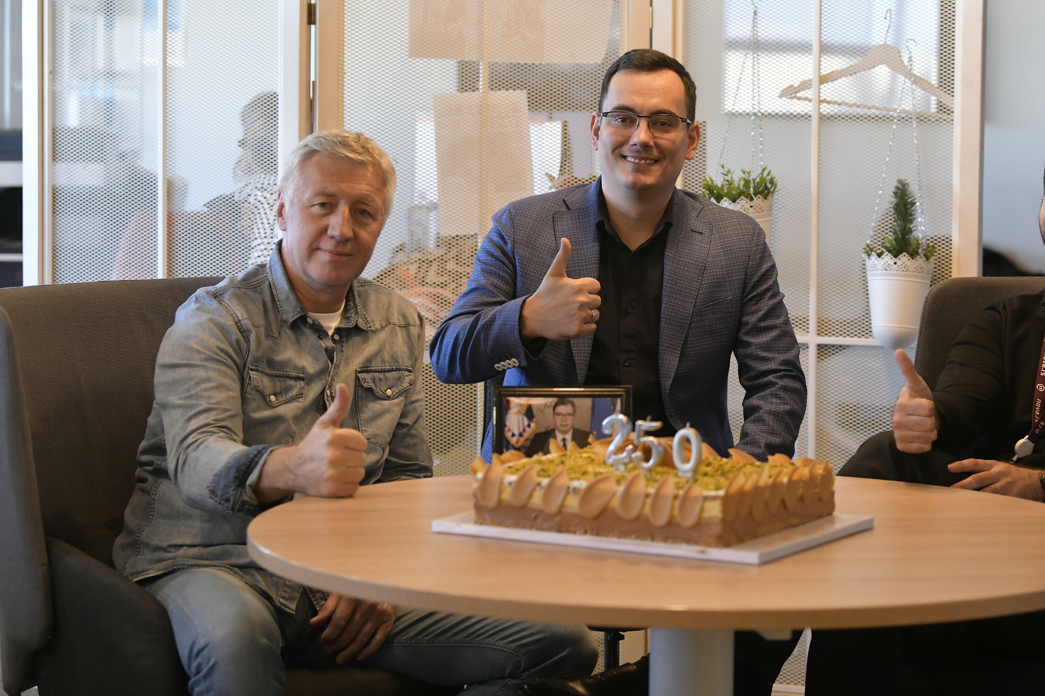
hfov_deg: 21.0
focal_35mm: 97
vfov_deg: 14.1
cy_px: 250
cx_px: 613
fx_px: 2815
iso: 2500
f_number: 3.5
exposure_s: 1/250
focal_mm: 75
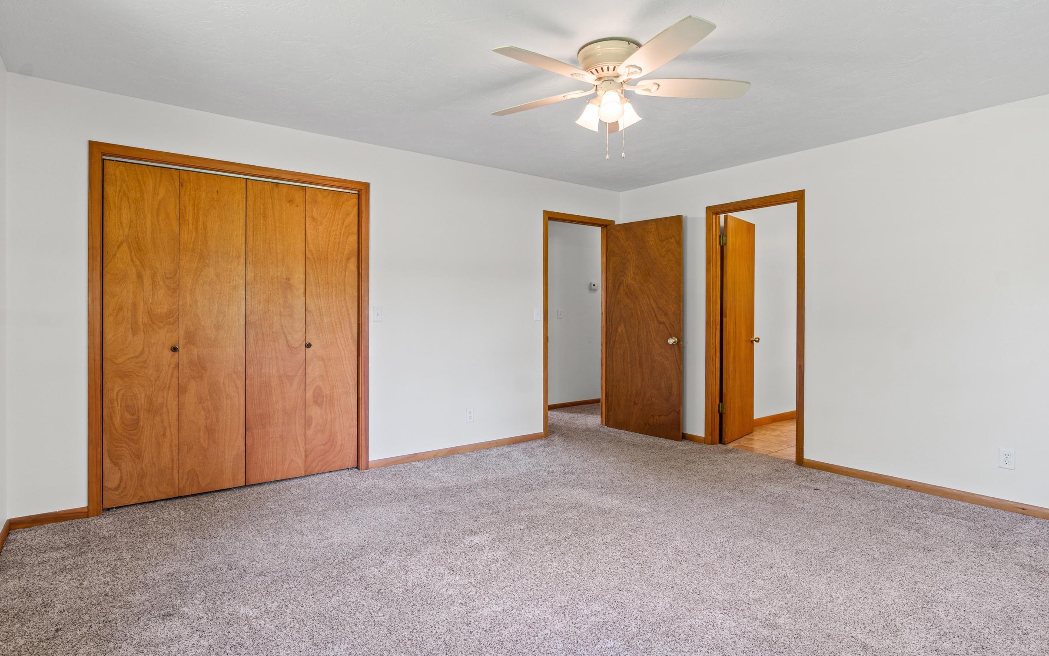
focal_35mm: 19
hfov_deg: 88.0
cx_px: 508
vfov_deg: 62.2
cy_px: 318
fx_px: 543
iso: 250
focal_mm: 12
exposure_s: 1/2
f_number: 9
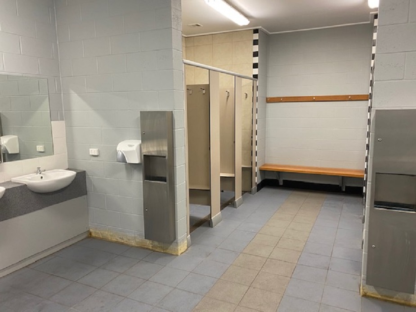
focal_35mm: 26
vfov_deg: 53.1
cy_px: 156
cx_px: 208
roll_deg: +0.5
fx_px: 312
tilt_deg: -8.6
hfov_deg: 67.3
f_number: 1.8
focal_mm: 4.25
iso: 125
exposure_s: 1/50
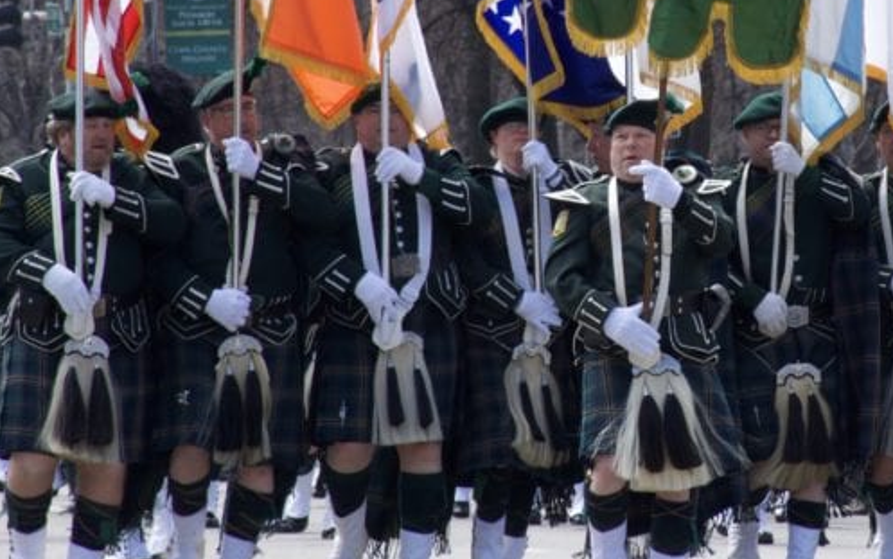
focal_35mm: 441
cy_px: 154
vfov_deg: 3.0
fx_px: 10736
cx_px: 742
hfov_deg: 4.8
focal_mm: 140
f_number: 13
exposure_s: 1/80
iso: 200
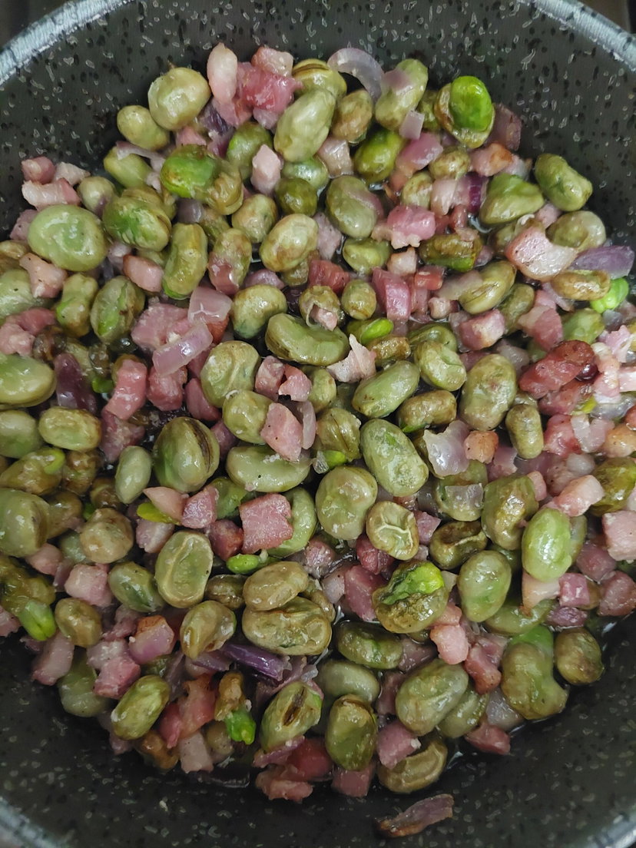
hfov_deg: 54.9
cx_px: 318
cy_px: 424
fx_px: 612
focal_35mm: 25
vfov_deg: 69.4
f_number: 1.8
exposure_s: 1/15
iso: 1000
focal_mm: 5.23
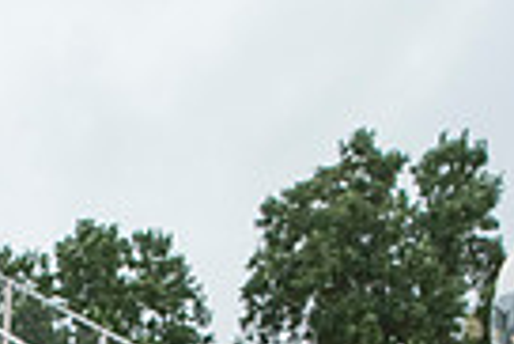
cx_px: -102
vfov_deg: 11.8
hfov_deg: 18.9
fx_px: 1458
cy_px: 716
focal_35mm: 102
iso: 2000
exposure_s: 1/800
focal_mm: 24
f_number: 3.2
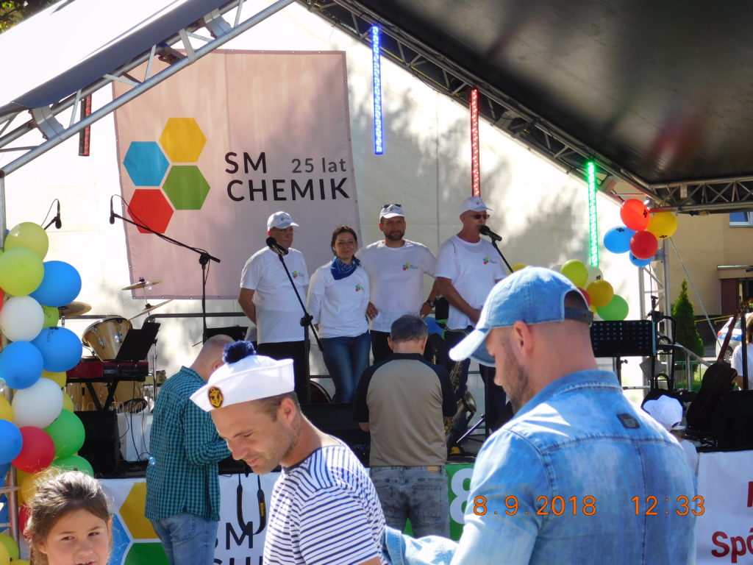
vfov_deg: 12.9
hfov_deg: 17.1
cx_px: 376
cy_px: 282
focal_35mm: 115
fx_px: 2502
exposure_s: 1/250
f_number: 4.8
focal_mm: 20.3
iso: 125
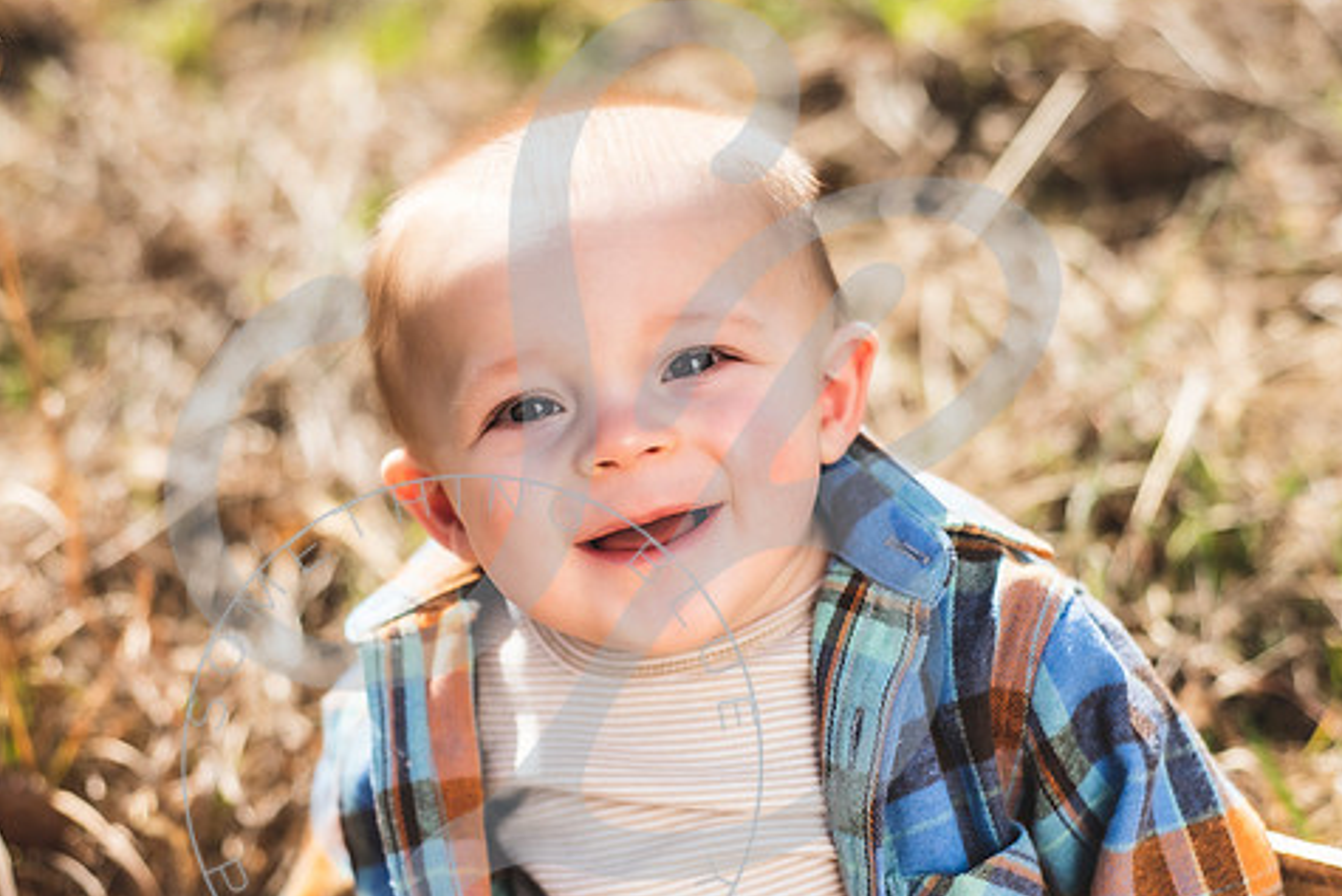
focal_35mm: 61
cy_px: 527
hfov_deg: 32.9
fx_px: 2275
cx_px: 613
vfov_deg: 22.3
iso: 100
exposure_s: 1/2000
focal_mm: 50
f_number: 2.8
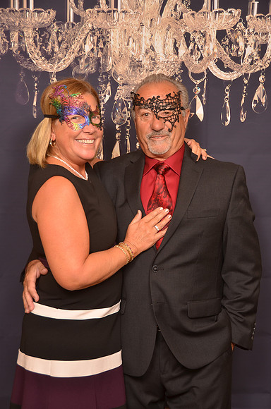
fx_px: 851
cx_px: 136
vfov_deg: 27.0
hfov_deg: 18.1
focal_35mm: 75
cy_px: 204
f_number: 5.6
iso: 200
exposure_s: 1/60
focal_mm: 50
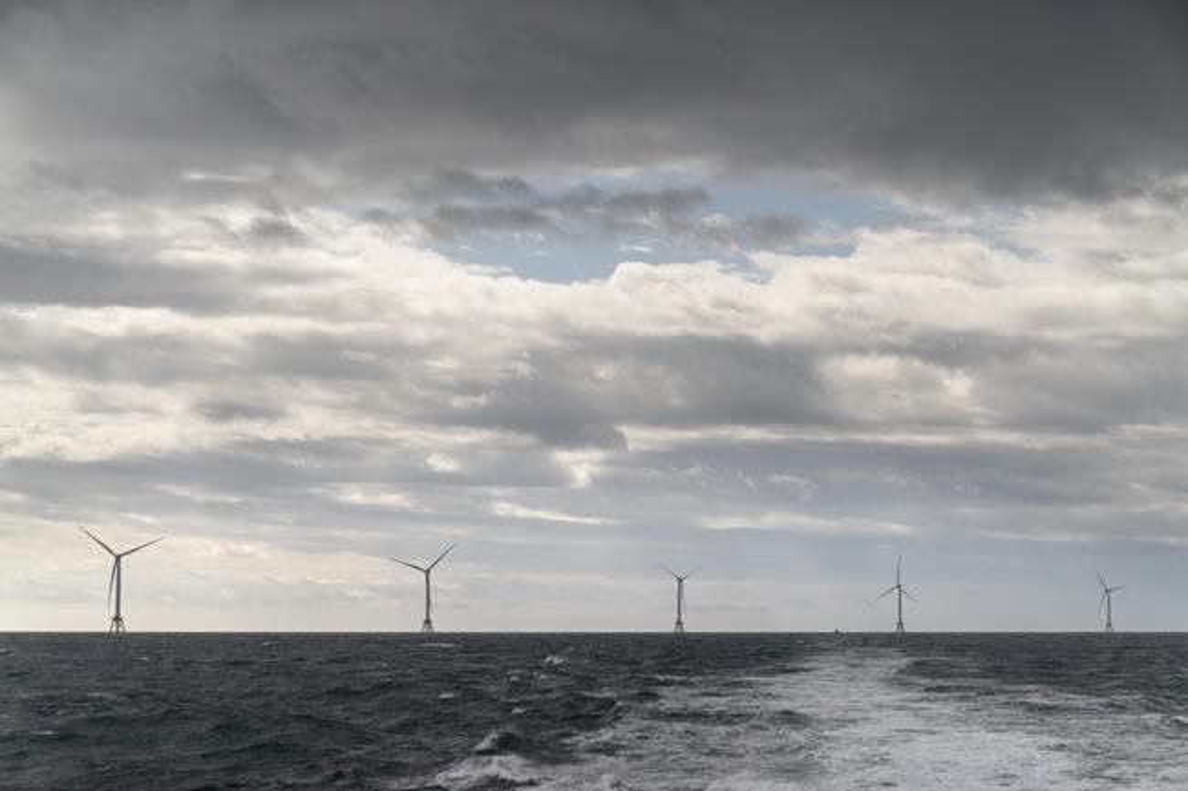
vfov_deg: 19.4
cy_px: 396
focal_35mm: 70
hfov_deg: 28.9
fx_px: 2309
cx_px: 594
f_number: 2.8
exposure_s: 1/125
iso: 200
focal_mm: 70
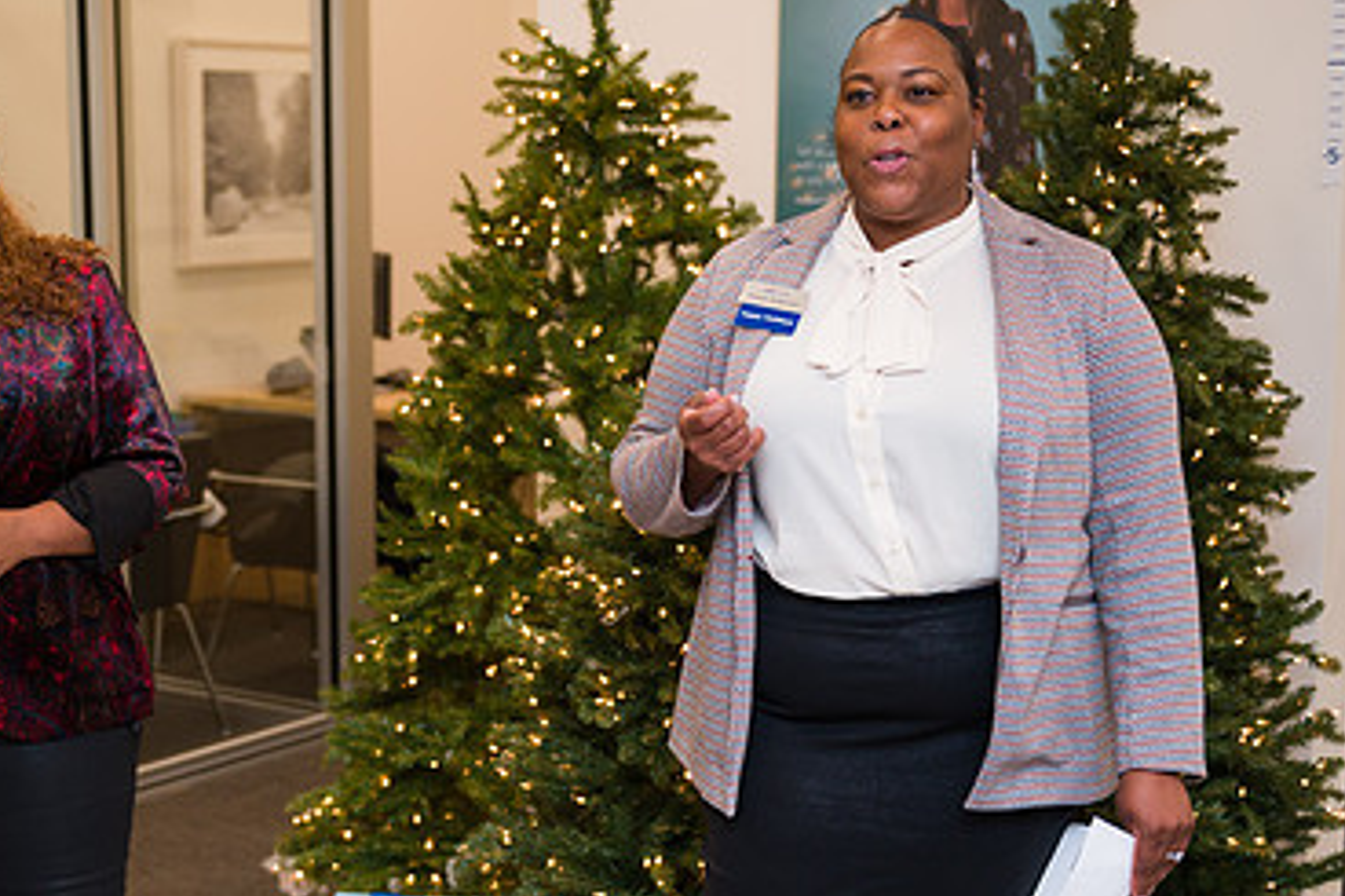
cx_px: 453
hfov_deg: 31.7
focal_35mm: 63
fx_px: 2353
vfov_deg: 21.5
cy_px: 519
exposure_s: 1/200
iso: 400
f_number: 3.2
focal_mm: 40
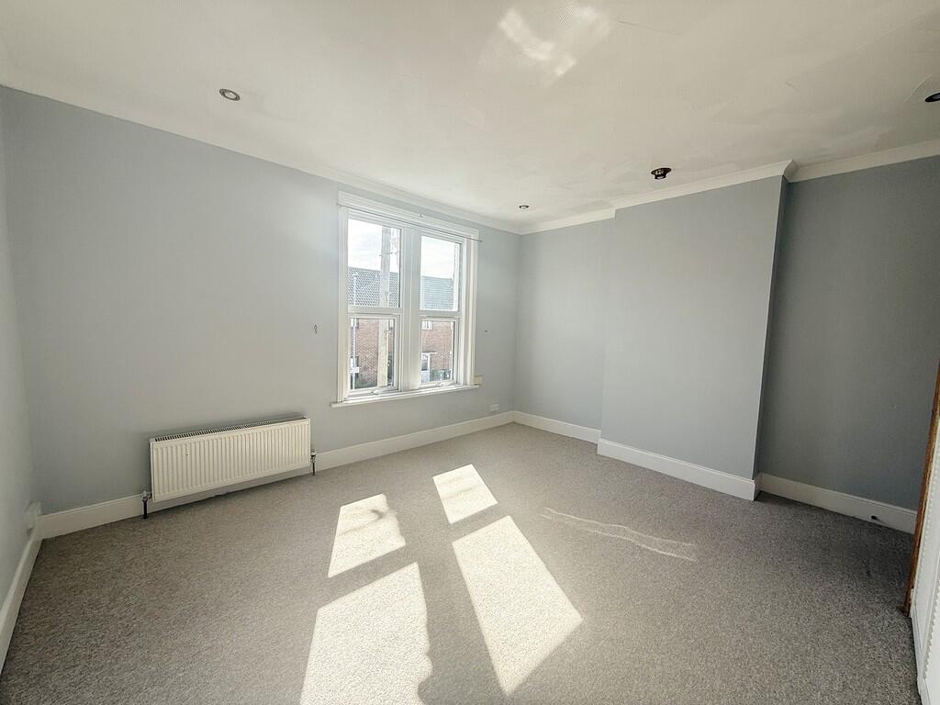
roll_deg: -1.9
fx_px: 380
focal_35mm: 14
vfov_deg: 85.7
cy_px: 352
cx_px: 470
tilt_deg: -4.4
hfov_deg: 102.1
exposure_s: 1/386
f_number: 2.2
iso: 64
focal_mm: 2.22
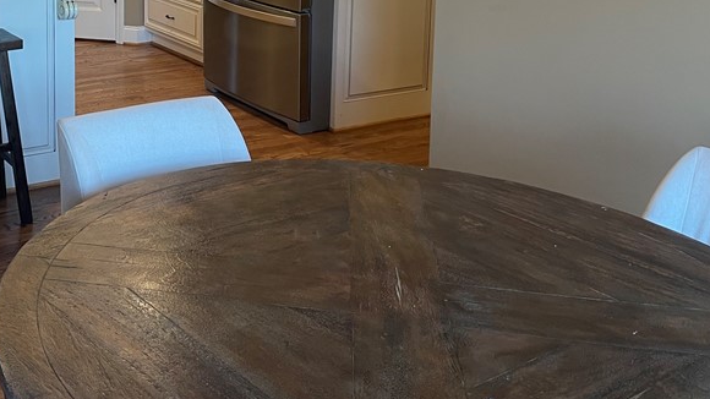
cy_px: -24
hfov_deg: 39.1
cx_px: 106
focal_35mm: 50
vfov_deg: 22.7
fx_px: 941
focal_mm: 4.2
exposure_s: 1/60
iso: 100
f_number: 1.6
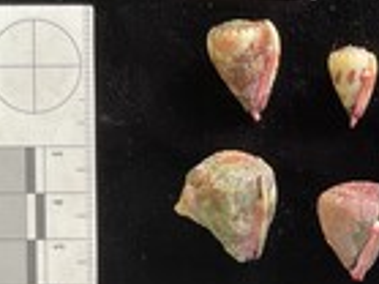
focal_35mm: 73
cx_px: 387
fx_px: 799
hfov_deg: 25.3
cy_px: 247
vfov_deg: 19.8
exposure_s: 1/50
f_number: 1.8
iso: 50
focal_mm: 3
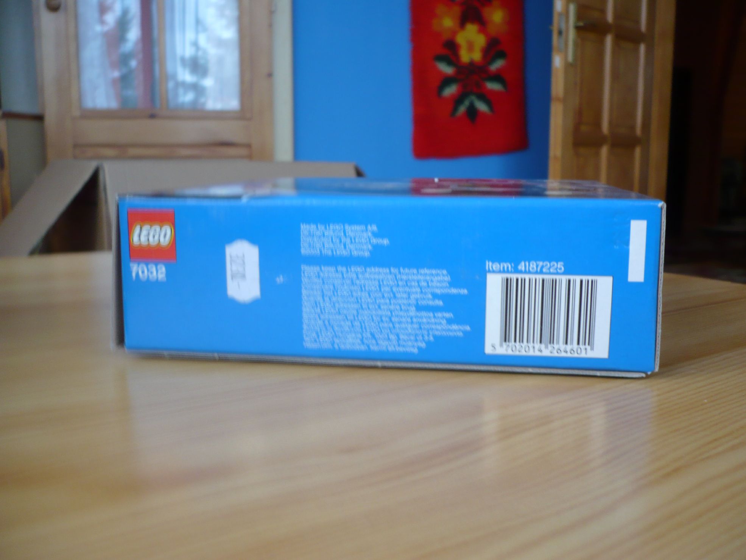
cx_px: 373
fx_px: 754
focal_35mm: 35
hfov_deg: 52.6
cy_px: 280
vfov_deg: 40.7
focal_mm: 5.8
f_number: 2.8
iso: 100
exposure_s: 1/20
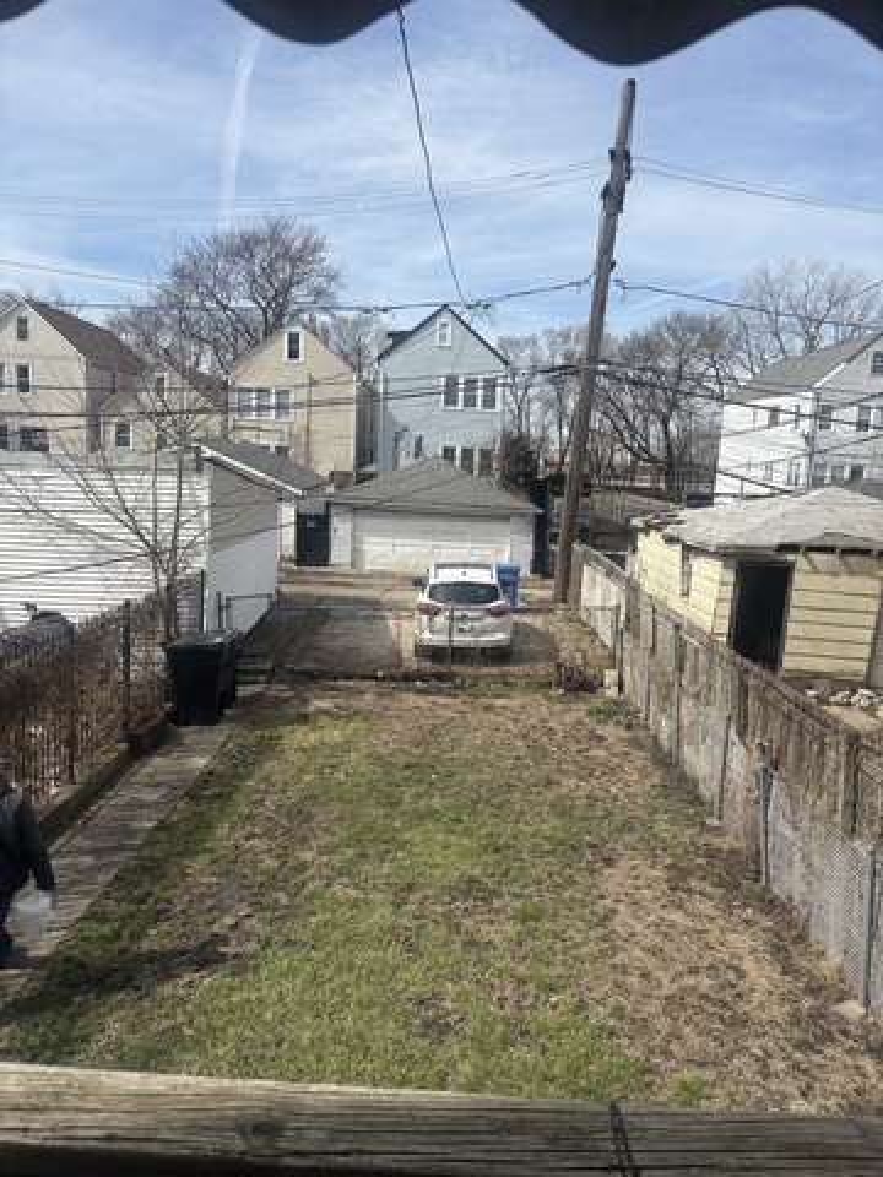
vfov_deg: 67.3
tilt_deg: -9.0
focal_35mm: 26
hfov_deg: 53.1
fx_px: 884
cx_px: 442
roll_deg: -2.7
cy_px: 588
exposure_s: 1/3623
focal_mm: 5.96
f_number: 1.6
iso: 50
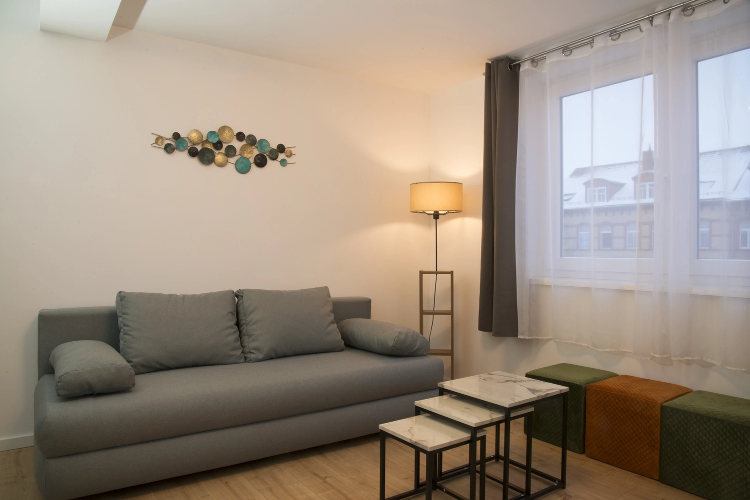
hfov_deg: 73.7
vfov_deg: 53.2
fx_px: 500
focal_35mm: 24
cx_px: 375
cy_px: 250
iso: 400
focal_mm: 24
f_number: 18
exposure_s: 1/1.67
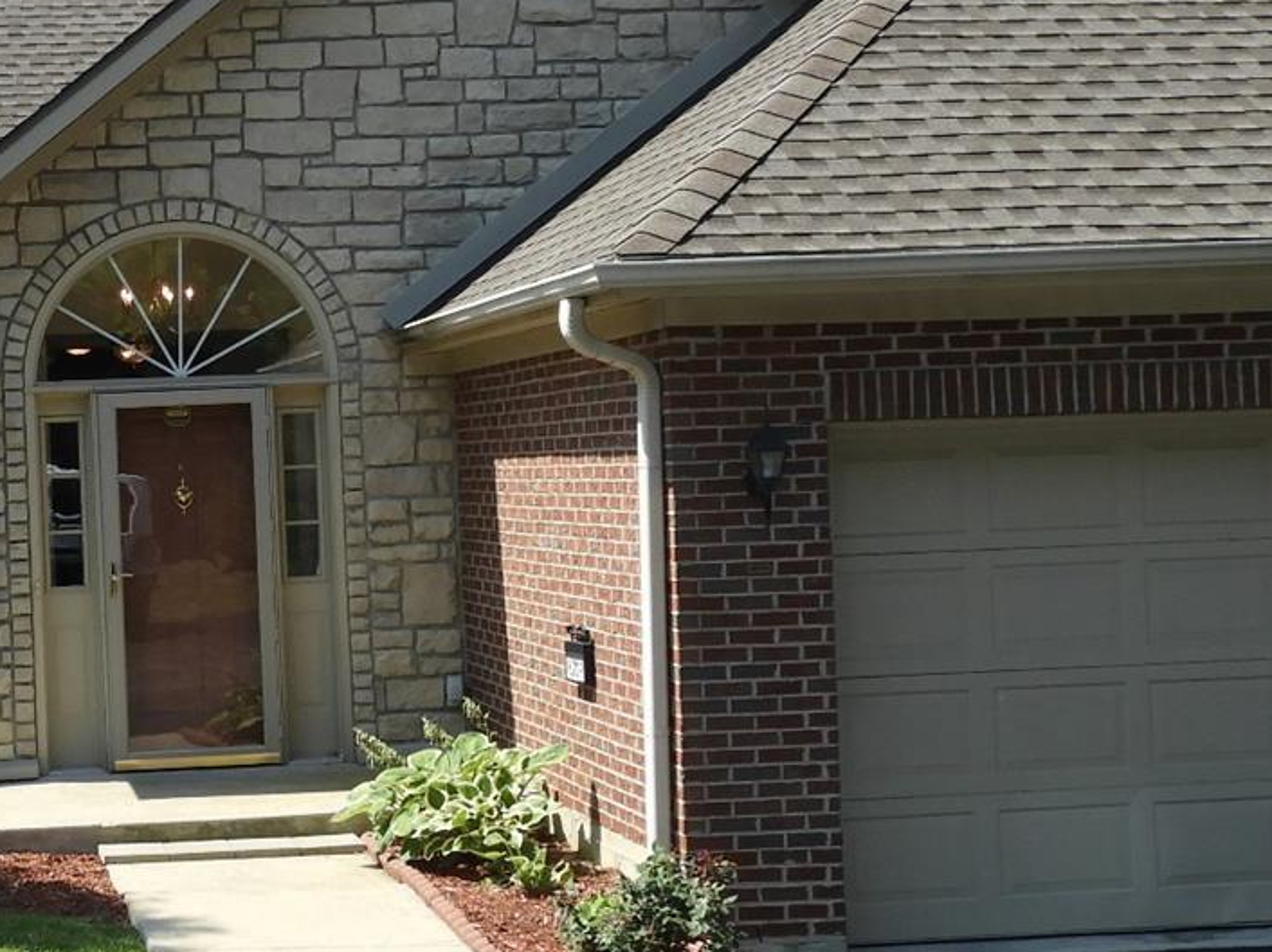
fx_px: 1873
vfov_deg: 28.5
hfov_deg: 36.8
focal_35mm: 51
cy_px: 448
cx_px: 362
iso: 100
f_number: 3.3
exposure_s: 1/800
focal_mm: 4.3
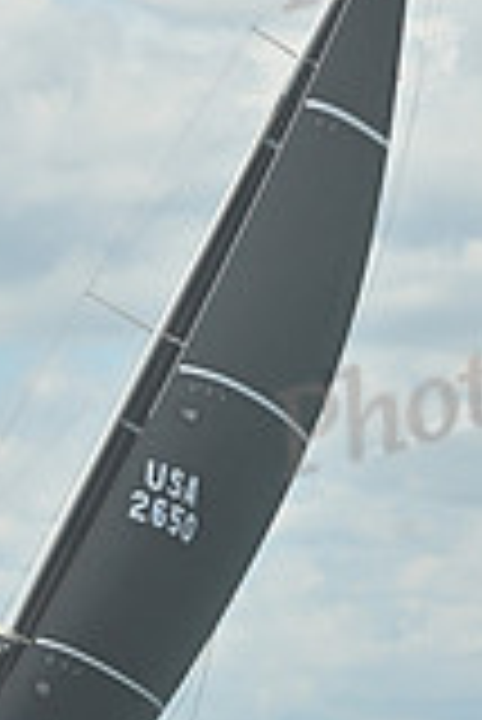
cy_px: 194
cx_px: 43
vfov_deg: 6.0
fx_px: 6913
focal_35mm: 345
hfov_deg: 4.0
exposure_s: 1/1250
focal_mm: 95
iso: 320
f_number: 9
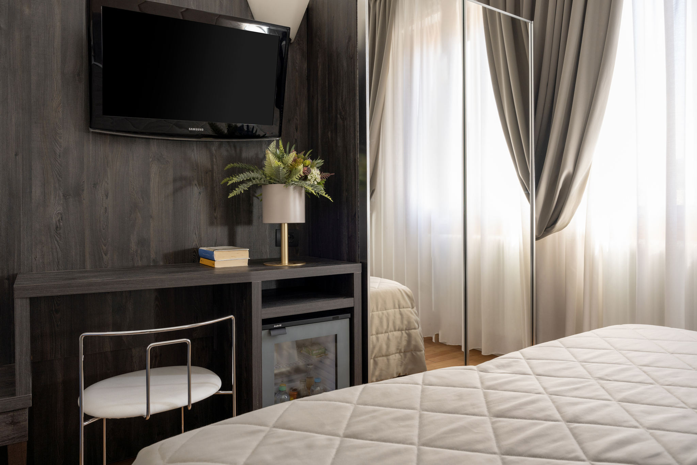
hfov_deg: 70.6
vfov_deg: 50.6
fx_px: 492
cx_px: 348
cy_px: 232
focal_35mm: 25
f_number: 6.3
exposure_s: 1/20
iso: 250
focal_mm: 25.4
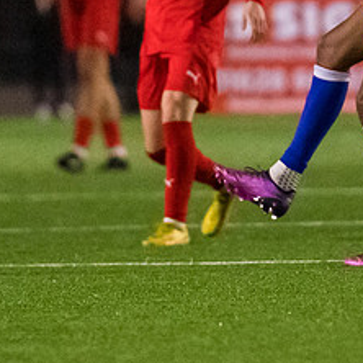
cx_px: 275
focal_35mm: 1137
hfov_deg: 1.5
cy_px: 5
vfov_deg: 1.5
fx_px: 13489
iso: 8000
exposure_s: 1/1250
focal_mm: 250
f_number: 2.8
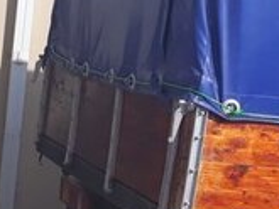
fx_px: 871
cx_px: 506
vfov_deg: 13.7
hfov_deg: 15.6
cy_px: 134
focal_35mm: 108
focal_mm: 3.71
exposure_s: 1/1502
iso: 40
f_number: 1.7
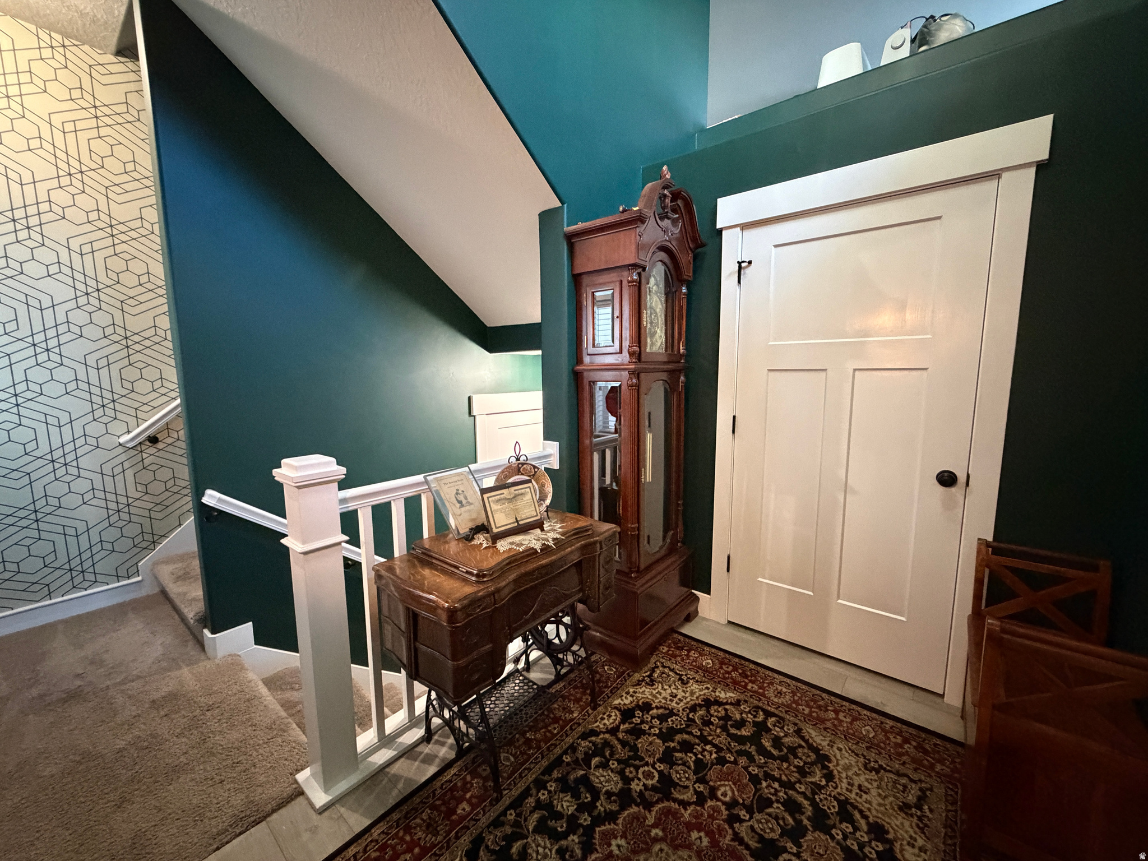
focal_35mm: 14
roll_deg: +1.0
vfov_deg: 85.7
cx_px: 574
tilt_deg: -7.9
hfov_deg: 102.1
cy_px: 430
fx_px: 464
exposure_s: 1/40
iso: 1000
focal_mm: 2.22
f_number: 2.2
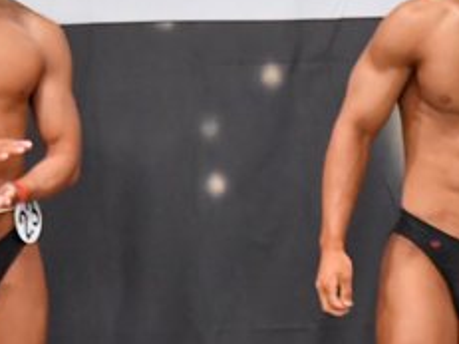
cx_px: 587
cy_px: 324
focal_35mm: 652
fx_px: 8641
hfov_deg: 3.0
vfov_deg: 2.3
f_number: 5.6
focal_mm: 135
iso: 6400
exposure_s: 1/400
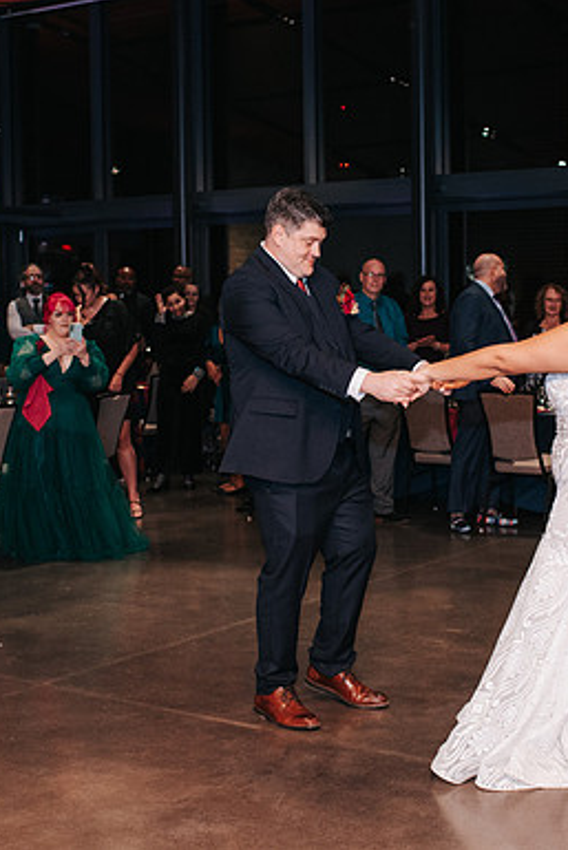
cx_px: 345
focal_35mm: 60
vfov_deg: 33.4
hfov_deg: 22.6
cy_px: 394
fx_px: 1419
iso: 1000
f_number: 2.8
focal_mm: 35
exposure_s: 1/200
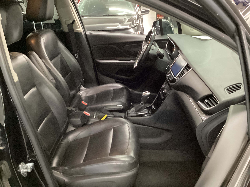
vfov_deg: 45.4
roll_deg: +1.2
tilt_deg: -26.3
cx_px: 125
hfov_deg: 58.4
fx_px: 224
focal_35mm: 31
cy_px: 94
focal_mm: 3.3
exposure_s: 1/25
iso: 800
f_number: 2.4
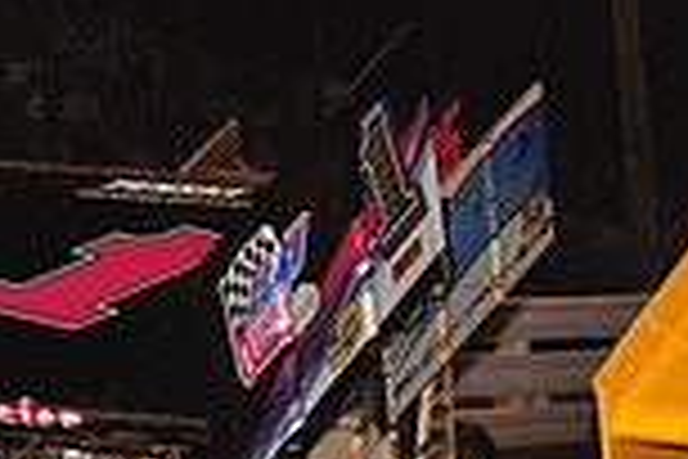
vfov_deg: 4.5
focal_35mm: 303
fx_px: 5790
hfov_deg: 6.6
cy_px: 310
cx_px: 1223
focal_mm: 80
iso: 1000
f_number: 7.1
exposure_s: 1/320
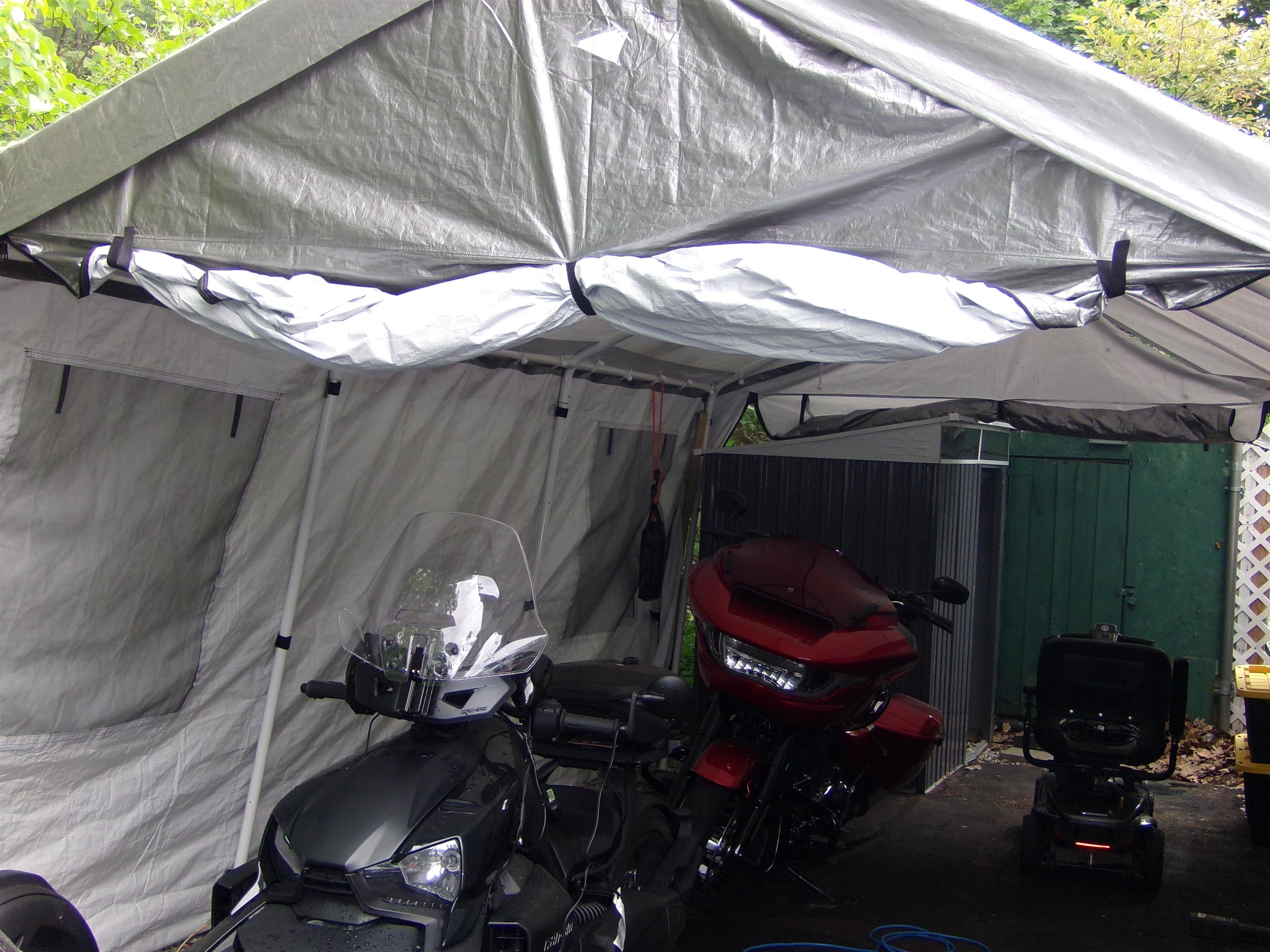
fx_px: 1798
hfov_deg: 38.9
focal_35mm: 49
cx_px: 635
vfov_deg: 29.7
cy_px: 476
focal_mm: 8.7
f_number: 3.8
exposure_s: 1/150
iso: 160
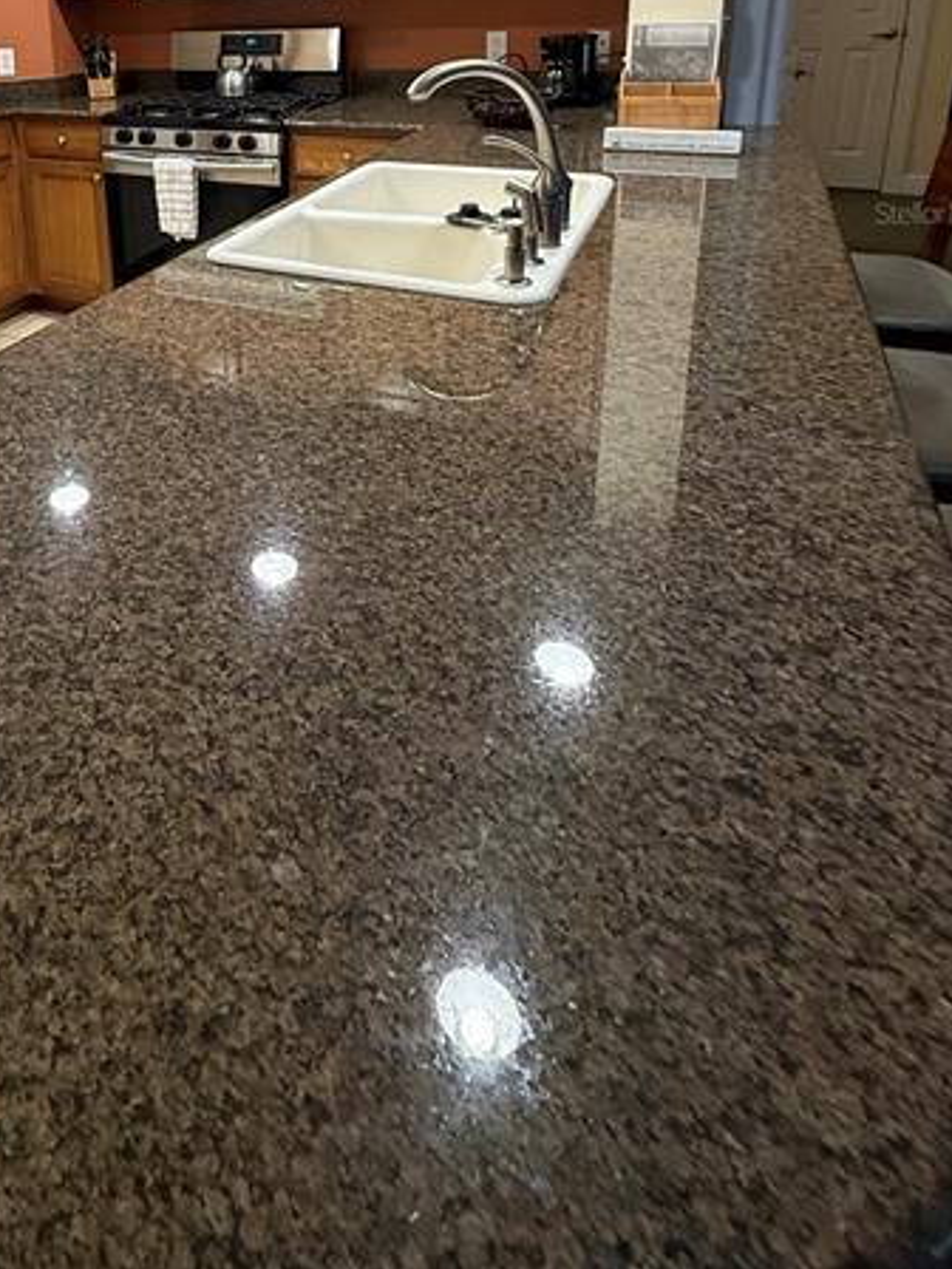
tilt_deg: -12.7
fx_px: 880
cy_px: 212
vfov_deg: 63.8
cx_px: 187
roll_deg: +3.2
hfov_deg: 53.0
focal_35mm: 24
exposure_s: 1/60
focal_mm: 2.22
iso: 400
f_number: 2.2
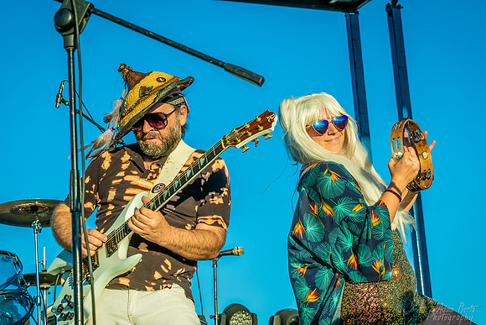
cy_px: 162
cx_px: 243
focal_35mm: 91
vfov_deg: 15.0
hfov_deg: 22.4
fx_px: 1229
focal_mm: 61
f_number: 7.1
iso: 100
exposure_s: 1/320
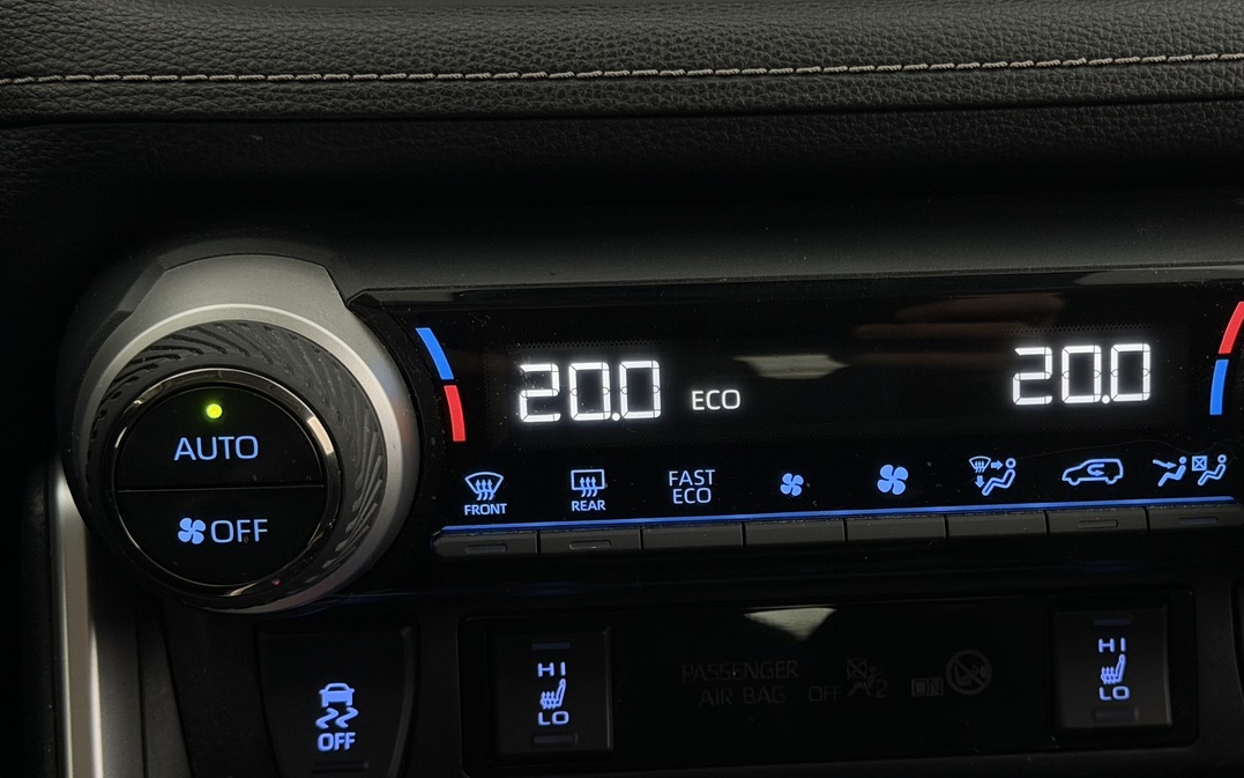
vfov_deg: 19.1
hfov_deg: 30.0
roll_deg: +0.3
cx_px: 804
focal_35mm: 68
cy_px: 477
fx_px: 2305
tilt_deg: -22.0
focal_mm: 6.76
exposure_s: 1/33
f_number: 1.78
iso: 500
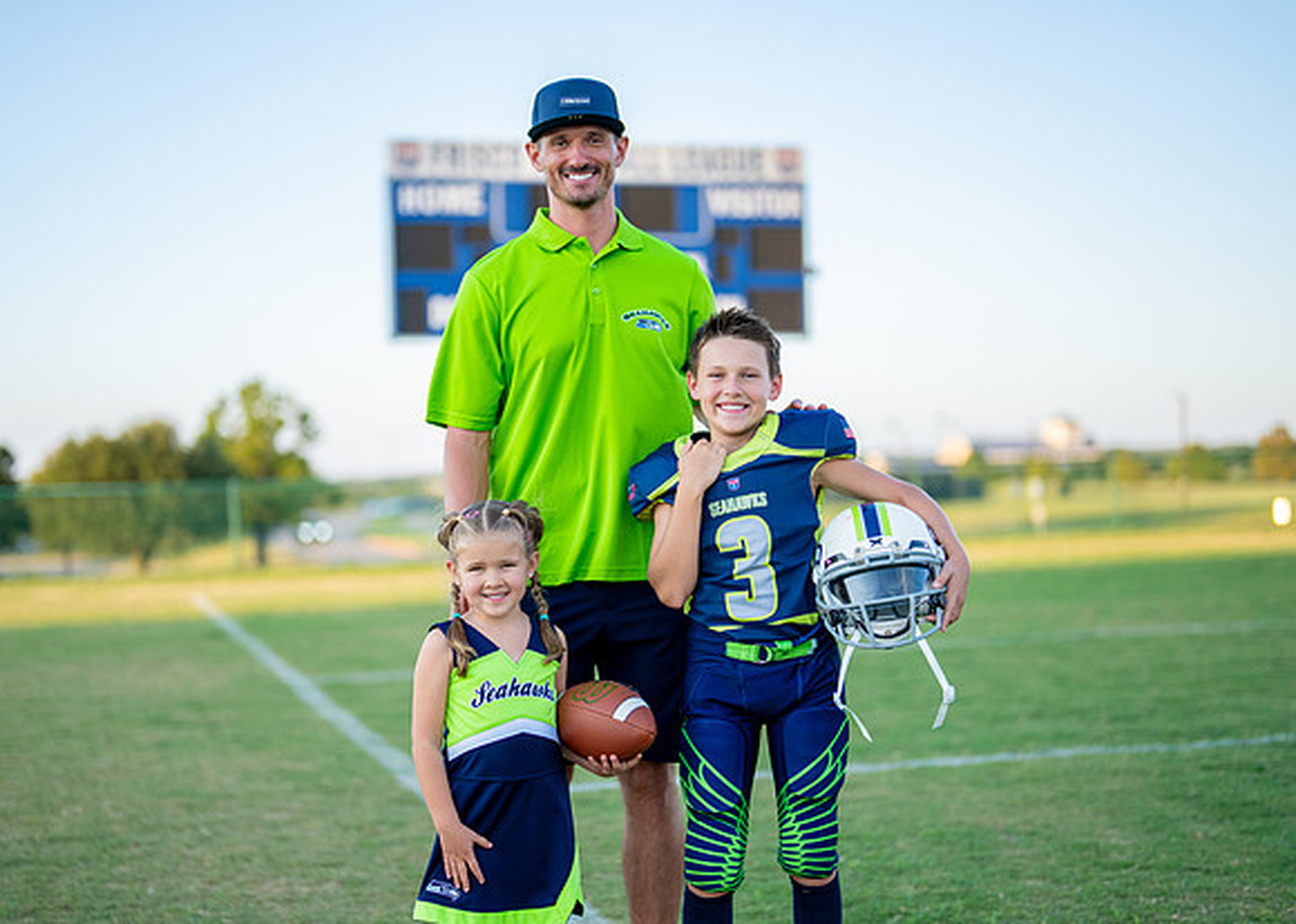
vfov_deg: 24.6
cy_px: 486
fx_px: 2123
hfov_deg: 33.9
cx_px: 587
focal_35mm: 58
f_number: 1.2
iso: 160
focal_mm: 50
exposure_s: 1/1600
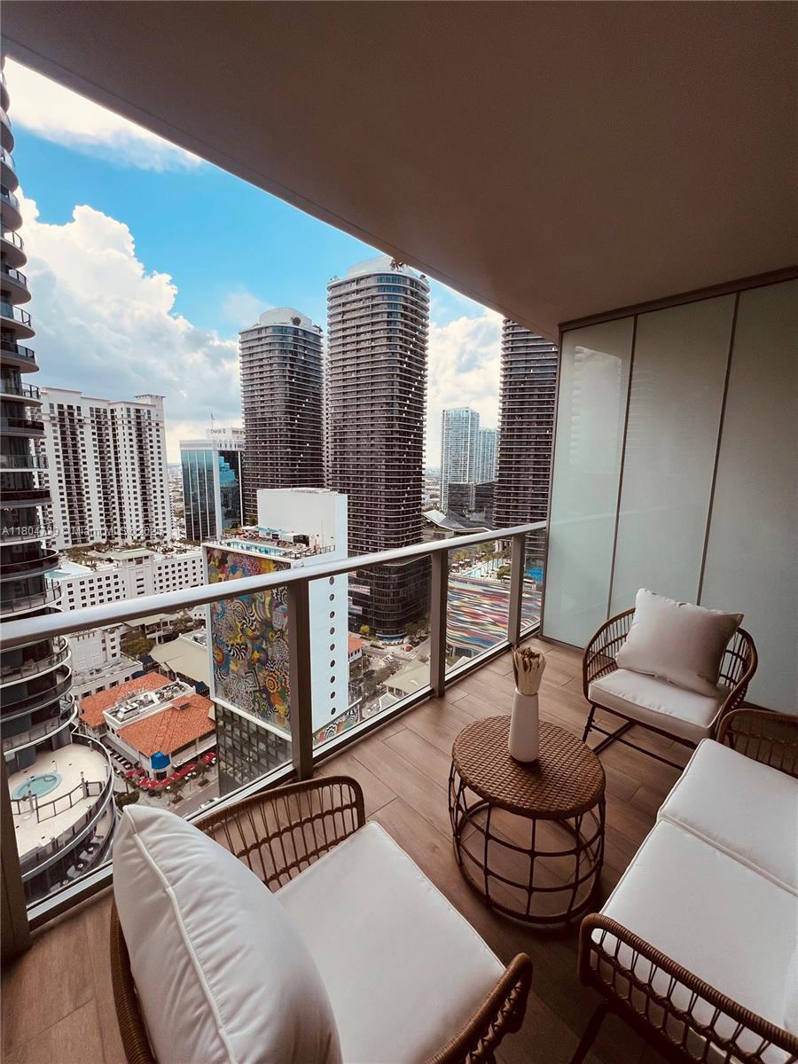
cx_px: 399
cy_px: 532
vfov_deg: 106.2
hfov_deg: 89.9
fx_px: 400
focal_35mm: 13
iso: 32
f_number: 1.8
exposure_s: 1/951
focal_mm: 1.57
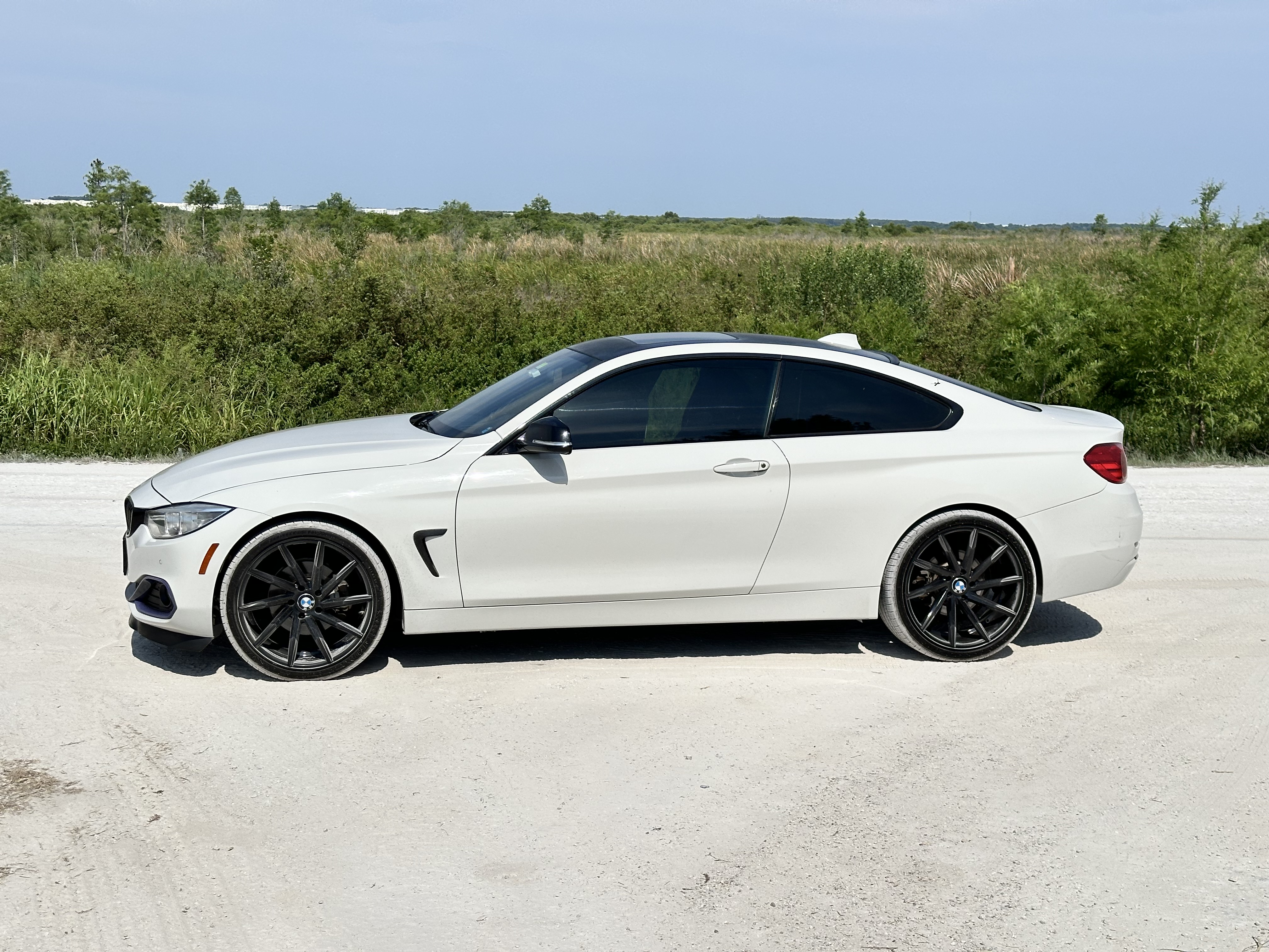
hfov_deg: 39.7
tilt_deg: -10.2
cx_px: 634
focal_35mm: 48
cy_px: 476
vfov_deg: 30.3
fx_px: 1760
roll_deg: +0.2
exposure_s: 1/10870
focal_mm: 6.86
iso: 64
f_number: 1.78
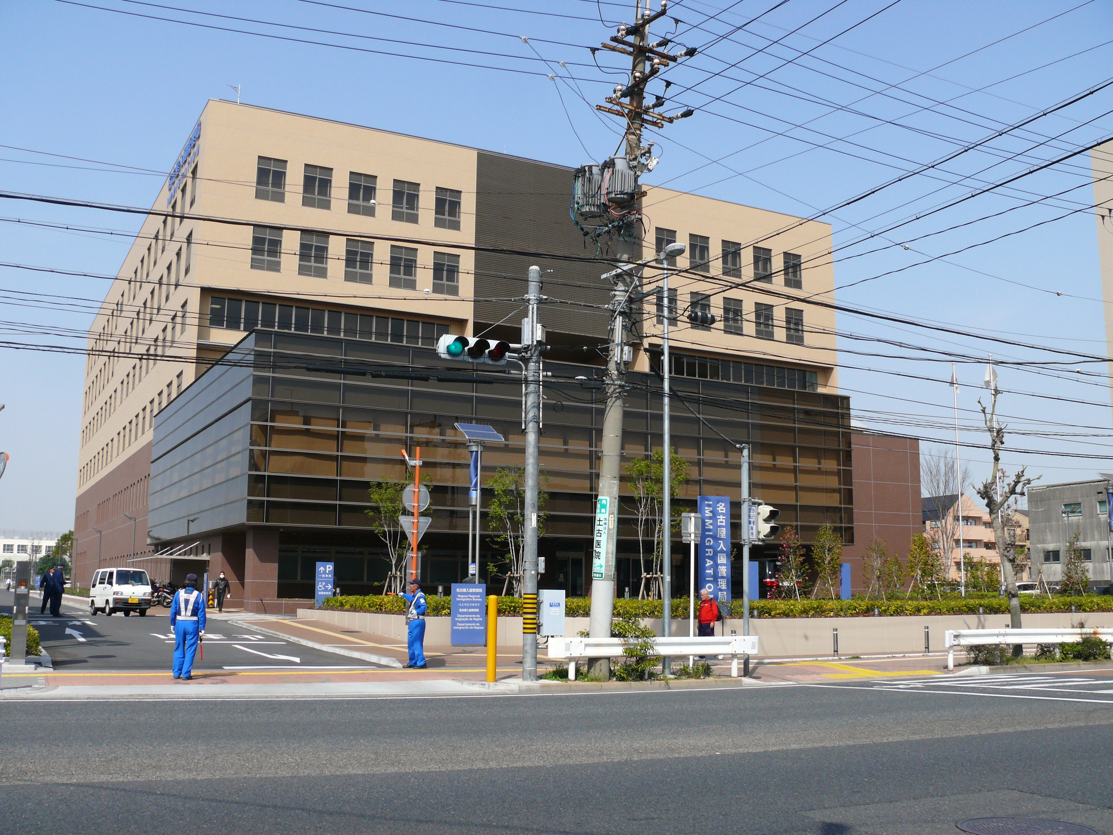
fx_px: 1125
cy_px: 418
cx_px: 556
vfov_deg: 40.7
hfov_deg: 52.6
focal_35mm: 35
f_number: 4.5
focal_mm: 7.4
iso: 100
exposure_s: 1/800
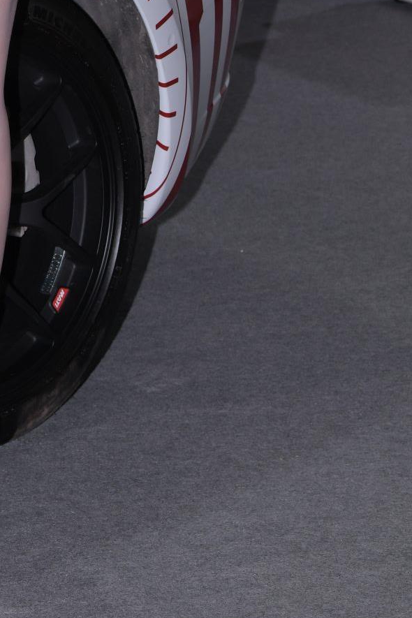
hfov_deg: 6.5
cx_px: -179
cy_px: -204
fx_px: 3588
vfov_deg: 9.7
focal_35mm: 209
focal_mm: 70
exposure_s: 1/200
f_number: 8
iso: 320
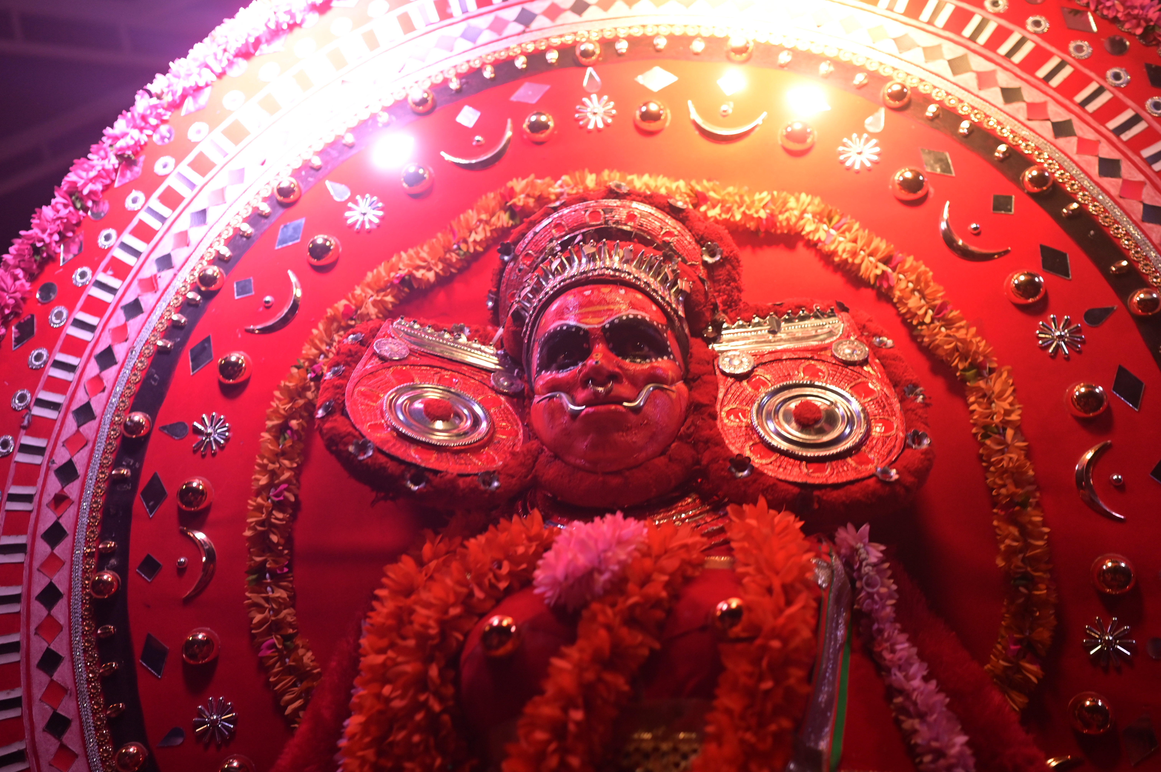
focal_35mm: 35
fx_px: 1128
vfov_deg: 37.8
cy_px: 386
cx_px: 580
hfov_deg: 54.5
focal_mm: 35
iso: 1250
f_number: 2.5
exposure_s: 1/400
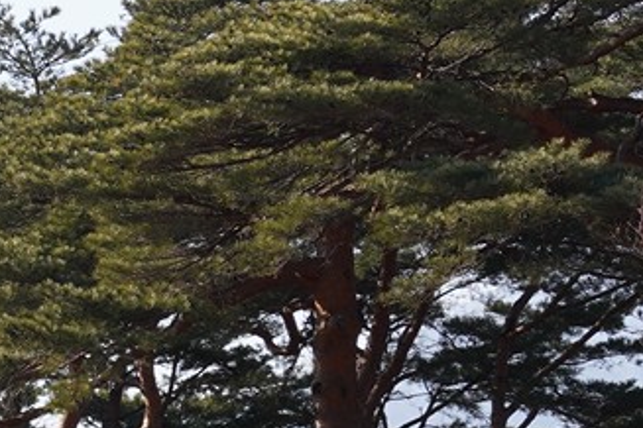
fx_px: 3501
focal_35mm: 196
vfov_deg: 6.9
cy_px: 615
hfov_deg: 9.2
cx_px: -997
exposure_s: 1/100
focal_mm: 32
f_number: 13
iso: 200
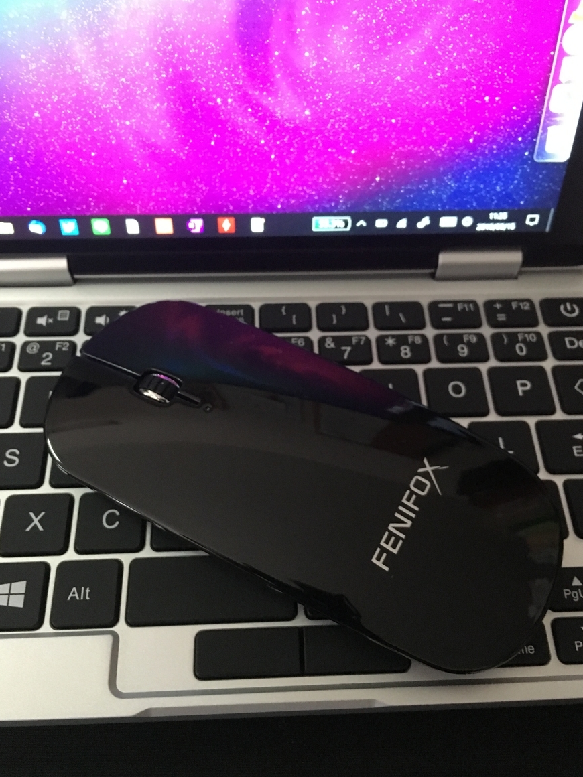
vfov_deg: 60.0
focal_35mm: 30
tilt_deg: -60.2
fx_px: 674
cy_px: 393
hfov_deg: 46.8
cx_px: 297
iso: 320
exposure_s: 1/15
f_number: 2.2
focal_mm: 4.15
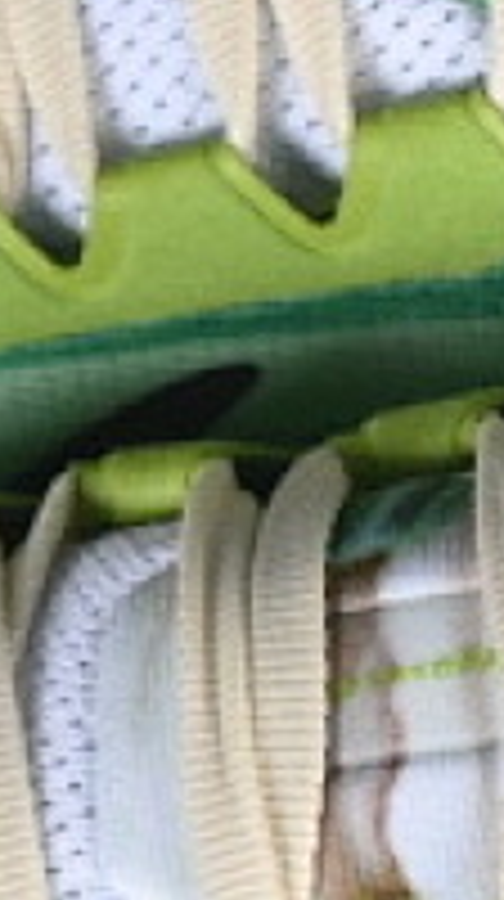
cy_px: 724
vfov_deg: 5.1
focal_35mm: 425
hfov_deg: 2.8
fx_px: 10132
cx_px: 324
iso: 160
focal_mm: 50
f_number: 7.1
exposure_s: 1/80
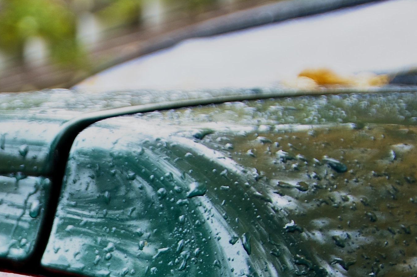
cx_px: -47
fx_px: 729
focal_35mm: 63
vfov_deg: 19.1
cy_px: 405
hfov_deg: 28.8
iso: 200
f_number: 3
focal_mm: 20
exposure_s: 1/25
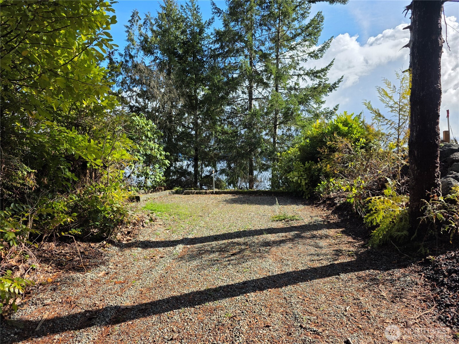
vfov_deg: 58.9
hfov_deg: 73.9
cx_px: 230
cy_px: 172
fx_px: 305
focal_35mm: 23
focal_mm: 6.3
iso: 80
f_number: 1.7
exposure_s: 1/4057
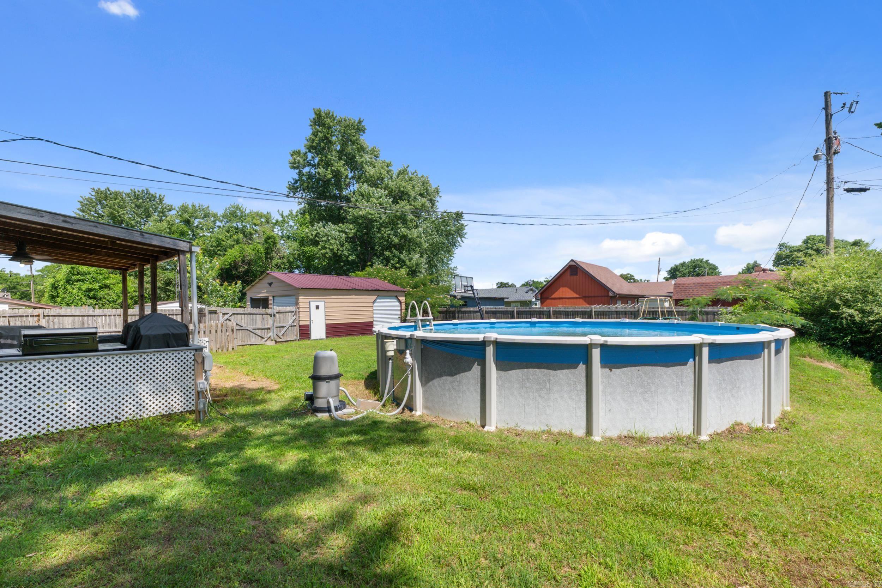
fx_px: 367
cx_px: 441
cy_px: 294
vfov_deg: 77.3
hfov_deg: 100.4
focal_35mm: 15
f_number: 9
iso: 200
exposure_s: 1/500
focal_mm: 10
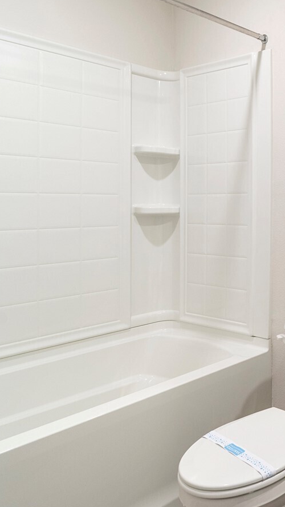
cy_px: 219
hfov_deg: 27.1
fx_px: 403
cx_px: 429
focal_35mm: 30
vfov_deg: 64.0
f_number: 9
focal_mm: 10
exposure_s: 1/4
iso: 320
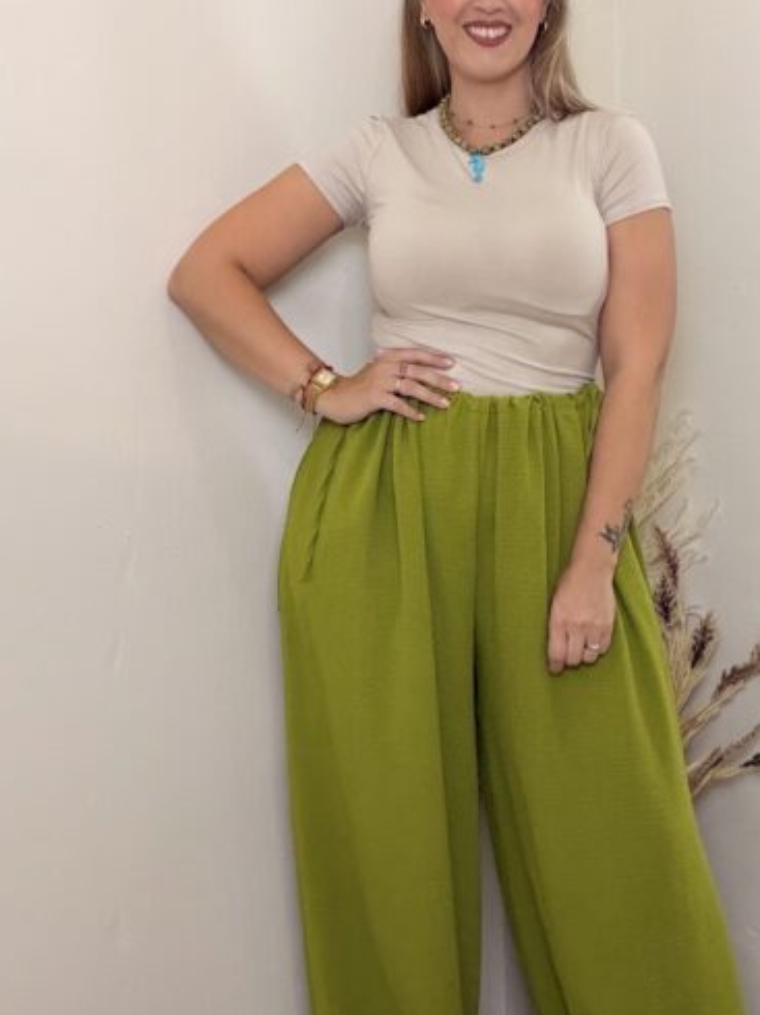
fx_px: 1436
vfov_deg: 38.9
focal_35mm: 49
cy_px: 528
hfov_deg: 29.5
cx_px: 503
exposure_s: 1/50
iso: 100
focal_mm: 2.71
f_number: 1.9
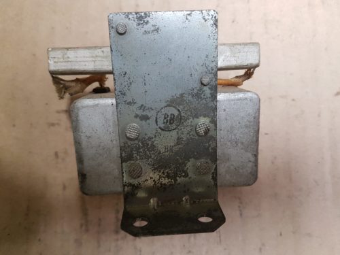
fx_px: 255
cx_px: 170
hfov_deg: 67.3
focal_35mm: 26
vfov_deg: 53.1
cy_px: 128
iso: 200
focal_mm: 4.2
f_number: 1.7
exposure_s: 1/14
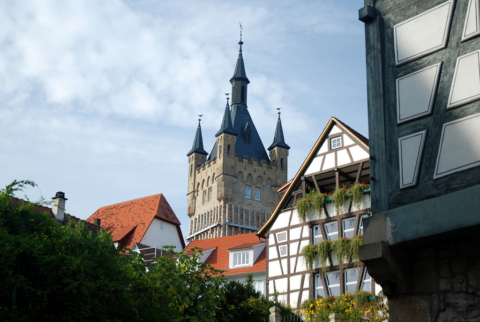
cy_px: 161
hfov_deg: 33.4
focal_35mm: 60
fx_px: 801
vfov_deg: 22.7
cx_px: 240
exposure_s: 1/80
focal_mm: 40
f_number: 4.5
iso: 100
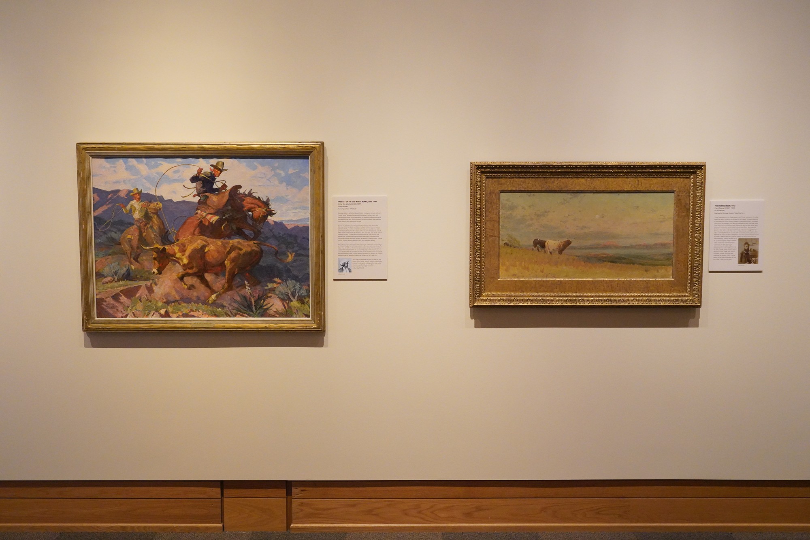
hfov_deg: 54.4
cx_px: 405
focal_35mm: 35
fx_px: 788
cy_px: 270
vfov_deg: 37.9
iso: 8000
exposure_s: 1/100
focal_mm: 35
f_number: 6.3
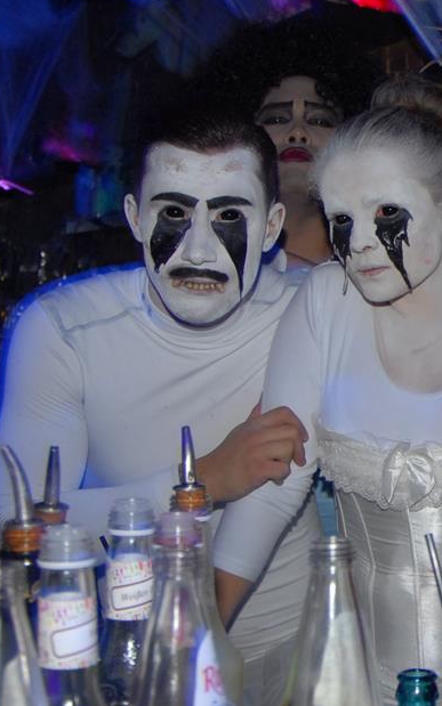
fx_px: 1310
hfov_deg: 17.7
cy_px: 293
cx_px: 604
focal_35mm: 68
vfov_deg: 30.1
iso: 400
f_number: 5.6
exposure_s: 1/4
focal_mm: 24
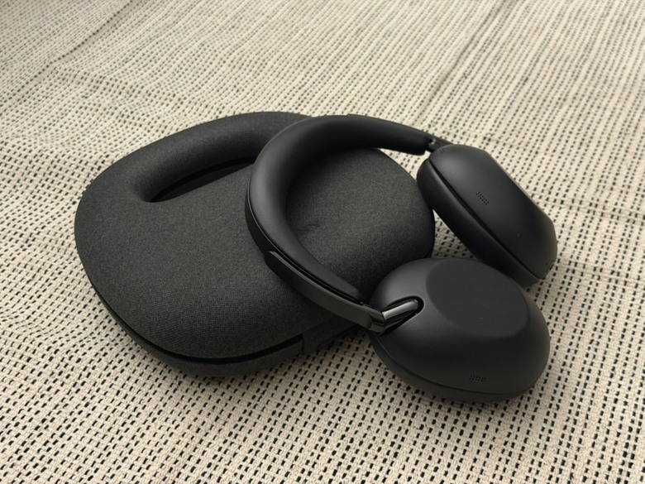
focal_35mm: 48
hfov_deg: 39.7
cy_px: 242
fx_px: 894
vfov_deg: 30.3
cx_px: 322
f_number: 1.78
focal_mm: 6.76
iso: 640
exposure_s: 1/24
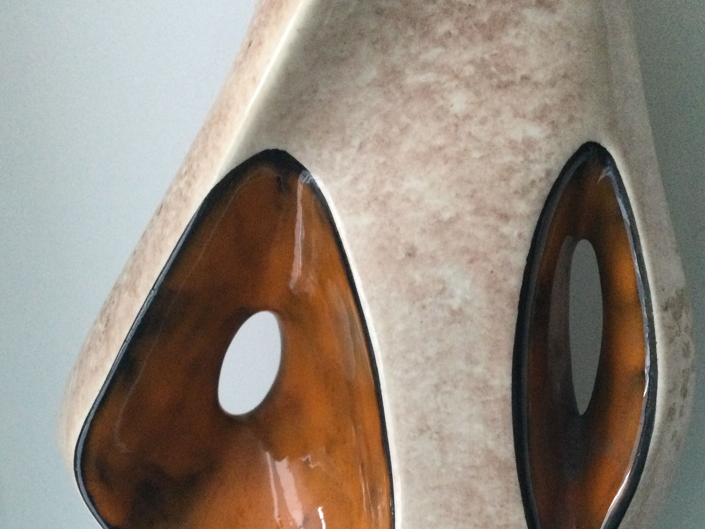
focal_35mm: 48
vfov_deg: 29.7
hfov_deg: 39.7
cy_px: 405
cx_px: 362
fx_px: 978
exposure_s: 1/25
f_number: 2.4
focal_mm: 3.3
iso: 200
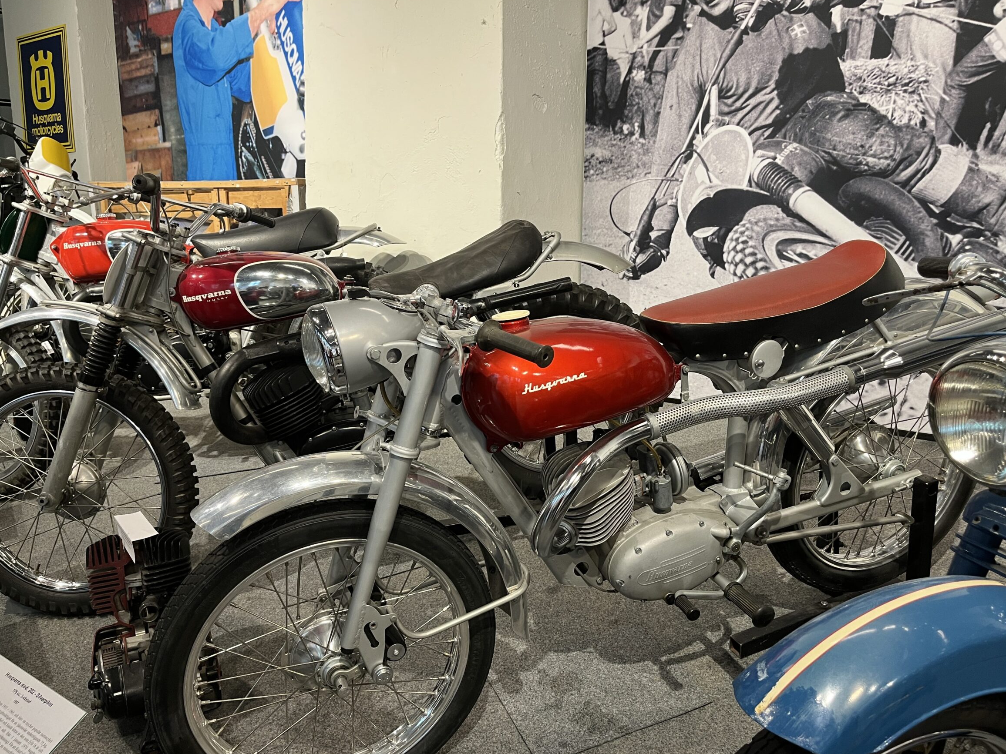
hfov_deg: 65.3
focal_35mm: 27
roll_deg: -0.8
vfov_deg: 51.3
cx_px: 501
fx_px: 785
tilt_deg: -12.0
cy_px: 385
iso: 125
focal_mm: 5.1
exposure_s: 1/50
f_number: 1.6
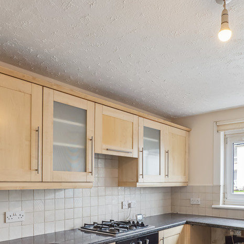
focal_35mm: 30
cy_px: 169
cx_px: 147
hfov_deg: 53.6
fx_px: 239
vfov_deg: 52.7
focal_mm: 16
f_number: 8
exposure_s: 1/100
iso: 2000
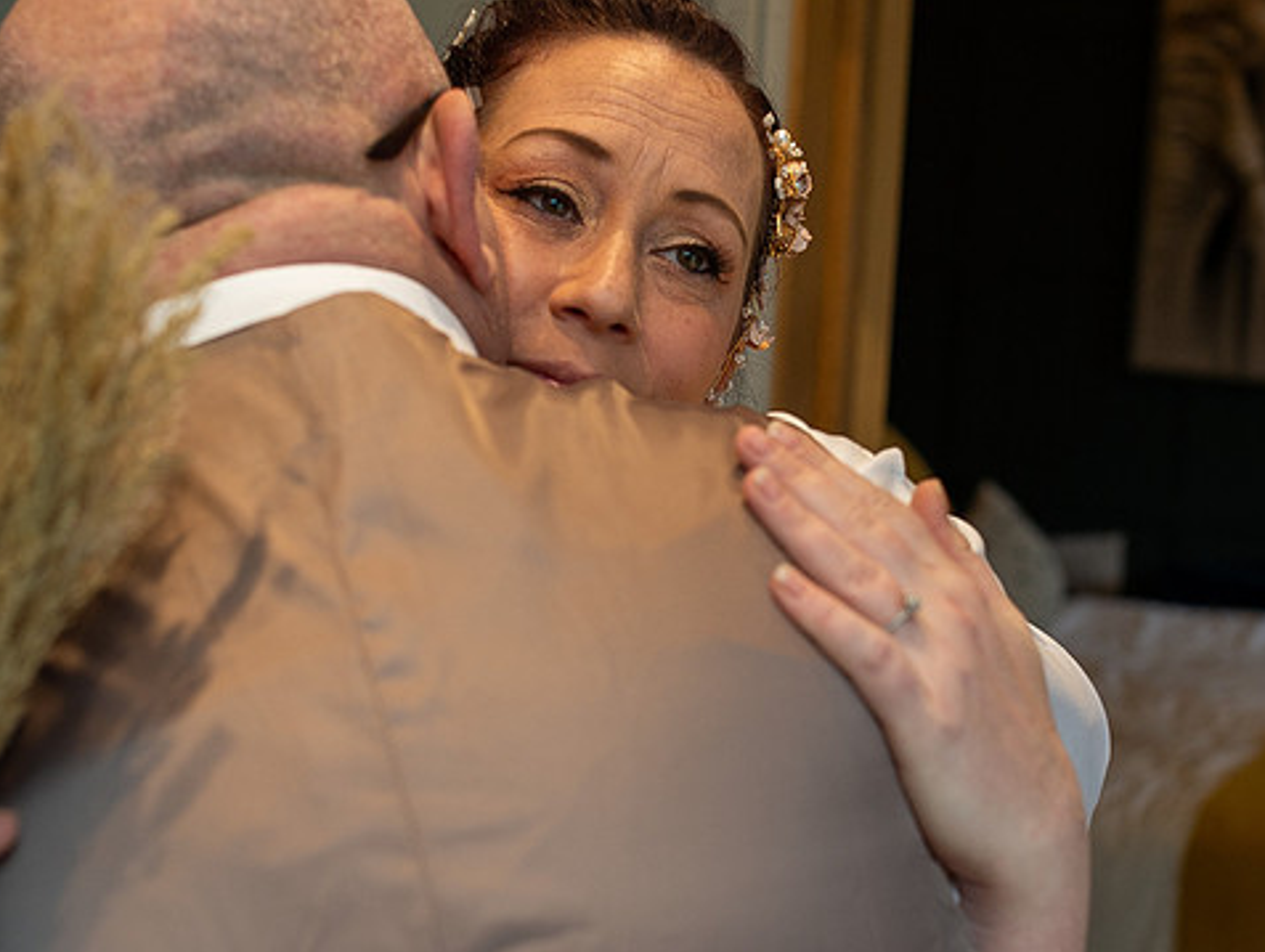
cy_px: 379
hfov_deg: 26.6
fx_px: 2671
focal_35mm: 73
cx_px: 632
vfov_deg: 20.2
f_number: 3.2
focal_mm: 35
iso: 160
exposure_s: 1/80
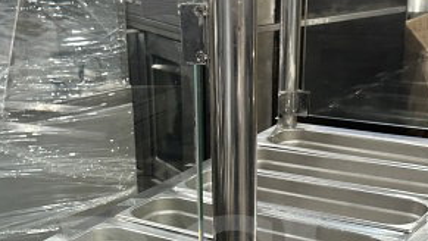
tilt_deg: -29.1
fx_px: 829
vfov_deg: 15.6
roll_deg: -2.3
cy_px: 333
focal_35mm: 73
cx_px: 188
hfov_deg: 28.9
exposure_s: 1/60
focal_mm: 6.86
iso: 250
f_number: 1.78
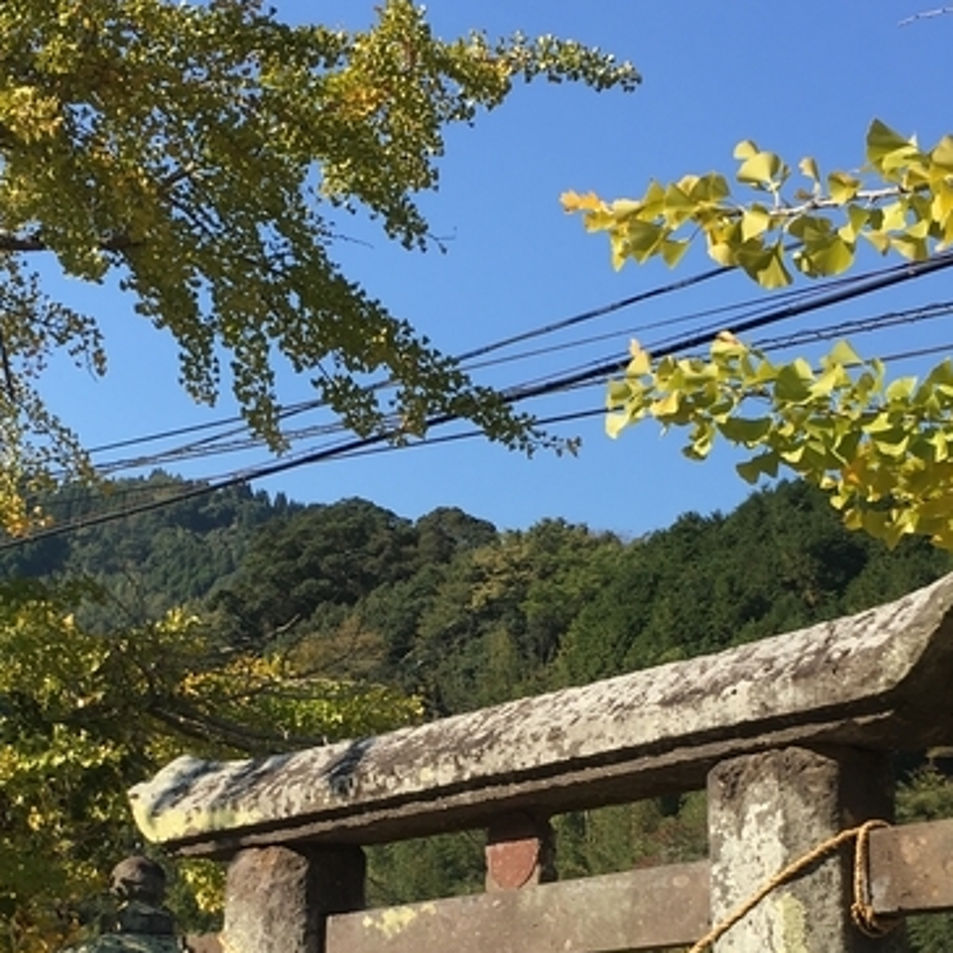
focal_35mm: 72
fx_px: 2243
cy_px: 721
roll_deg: -1.7
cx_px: 397
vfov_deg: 23.7
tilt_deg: +10.8
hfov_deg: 24.0
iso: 25
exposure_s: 1/999
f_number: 2.2
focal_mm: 4.15
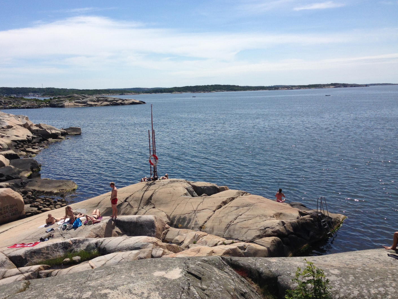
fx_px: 437
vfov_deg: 37.7
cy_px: 143
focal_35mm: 38
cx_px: 172
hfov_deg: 48.8
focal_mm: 4.13
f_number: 2.4
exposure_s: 1/3012
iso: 50
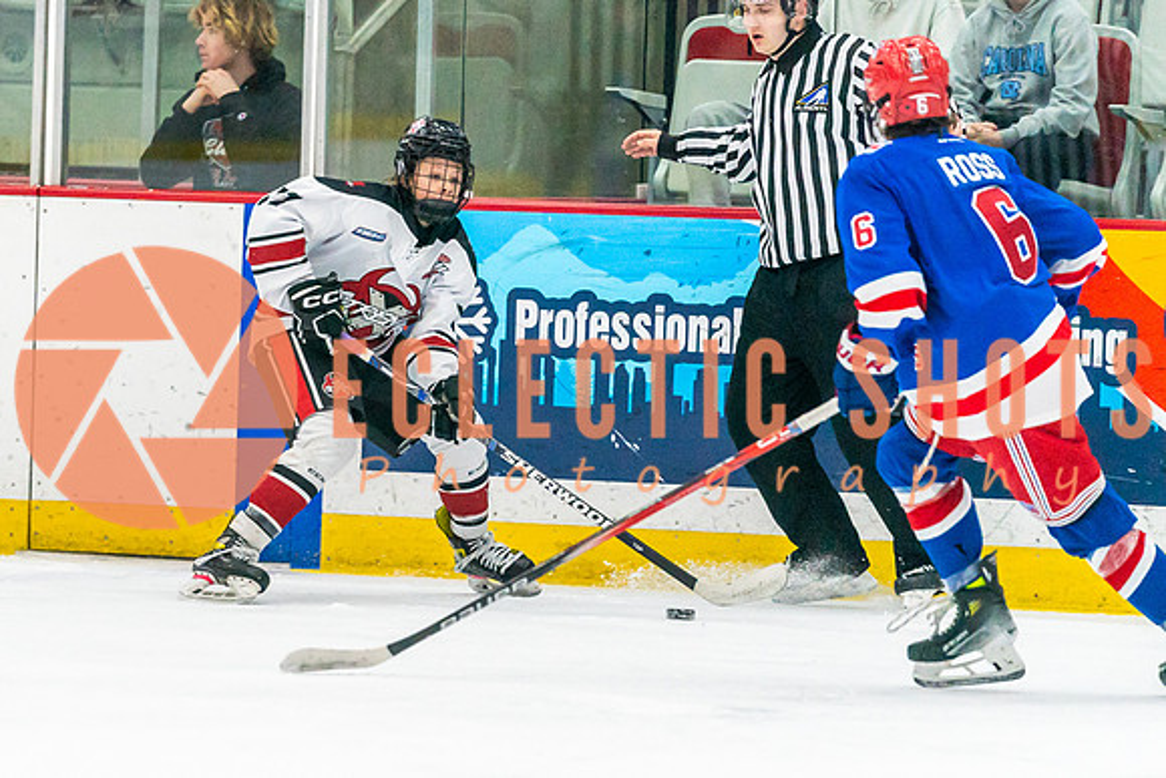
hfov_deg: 5.7
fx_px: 11603
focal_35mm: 358
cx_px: 278
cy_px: 462
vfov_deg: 3.8
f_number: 2.8
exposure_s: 1/1000
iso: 3200
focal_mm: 200
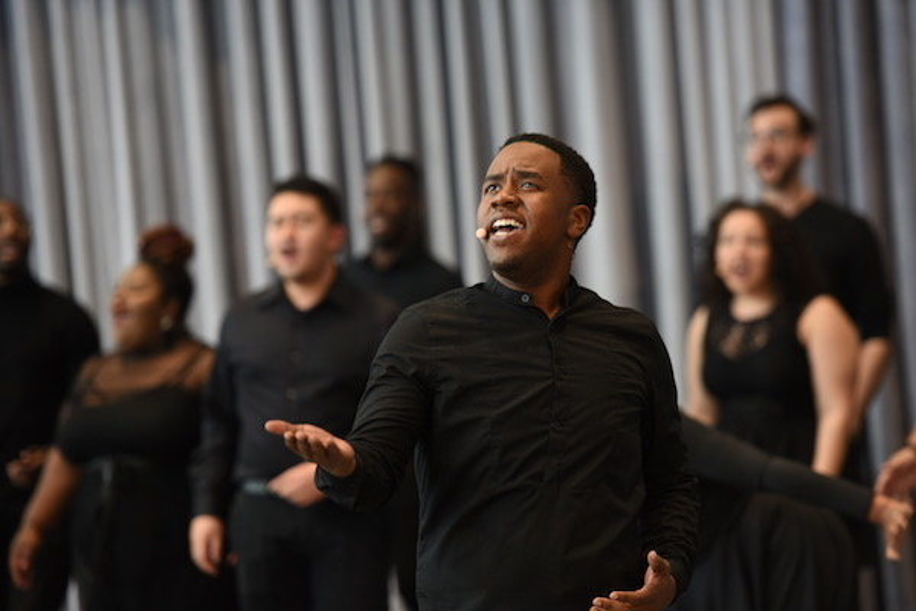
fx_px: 4071
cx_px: 458
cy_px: 306
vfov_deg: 8.6
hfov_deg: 12.8
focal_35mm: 160
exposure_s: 1/160
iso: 640
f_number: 3.2
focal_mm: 160
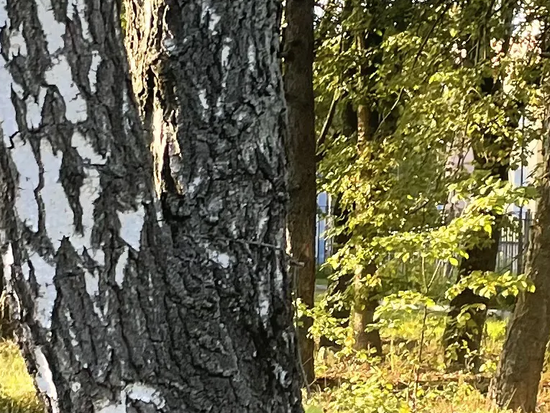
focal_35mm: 137
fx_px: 2177
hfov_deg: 14.4
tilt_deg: +0.1
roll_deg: -1.9
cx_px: 305
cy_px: 250
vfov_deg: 10.8
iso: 32
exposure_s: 1/122
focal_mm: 4.2
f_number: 1.6
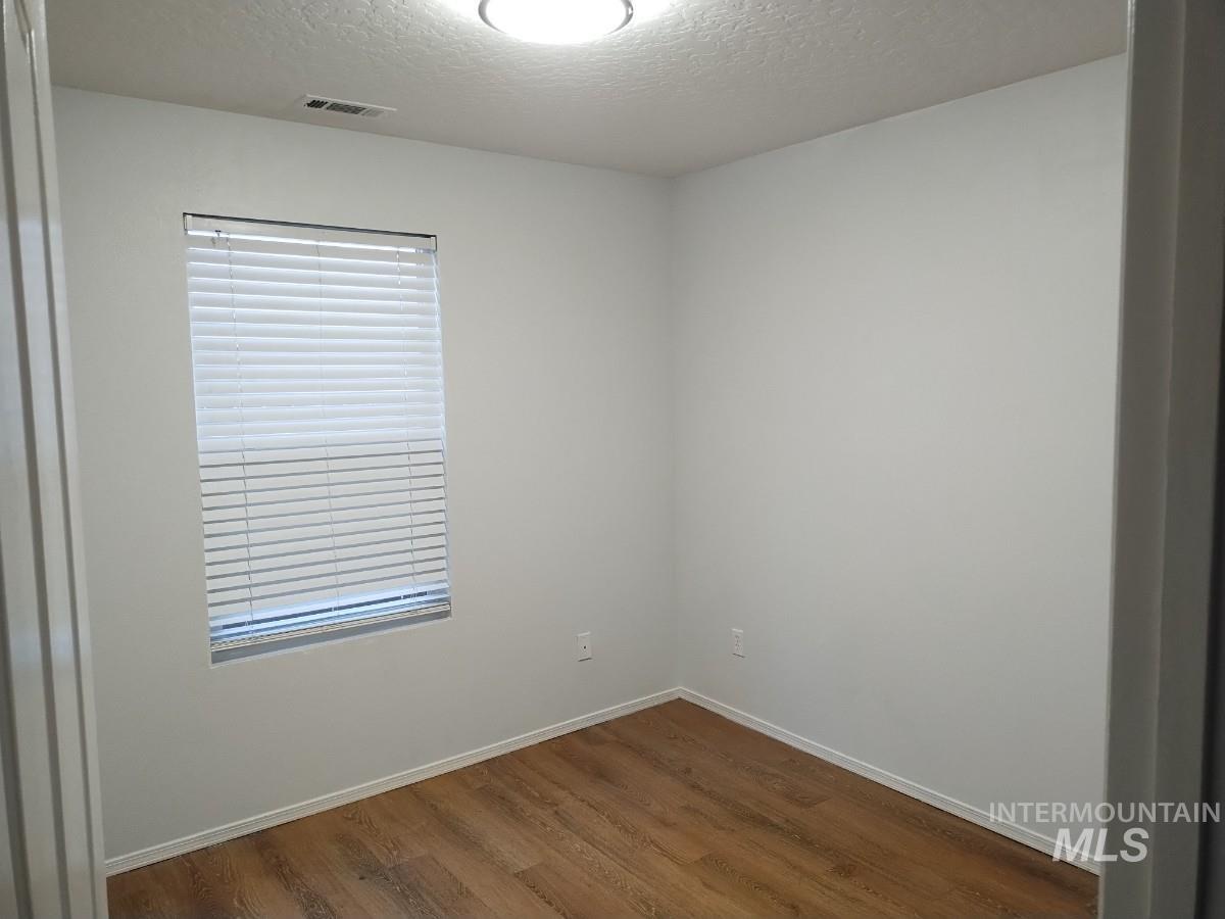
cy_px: 460
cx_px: 612
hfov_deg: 69.4
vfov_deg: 54.9
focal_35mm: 25
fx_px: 885
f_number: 1.7
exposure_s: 1/40
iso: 175
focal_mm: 4.71
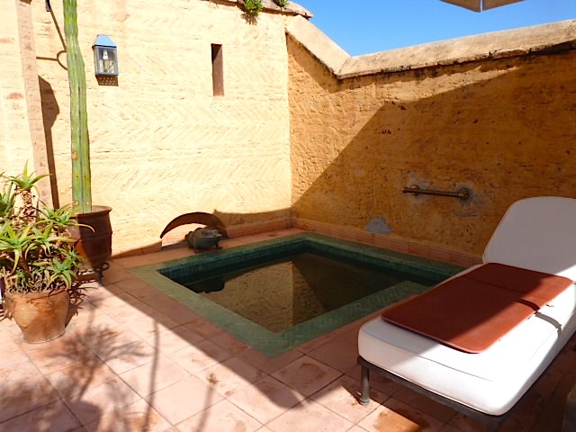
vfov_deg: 54.9
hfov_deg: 69.4
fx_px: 416
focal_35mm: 25
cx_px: 288
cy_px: 216
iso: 80
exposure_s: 1/400
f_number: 5.6
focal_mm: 4.1
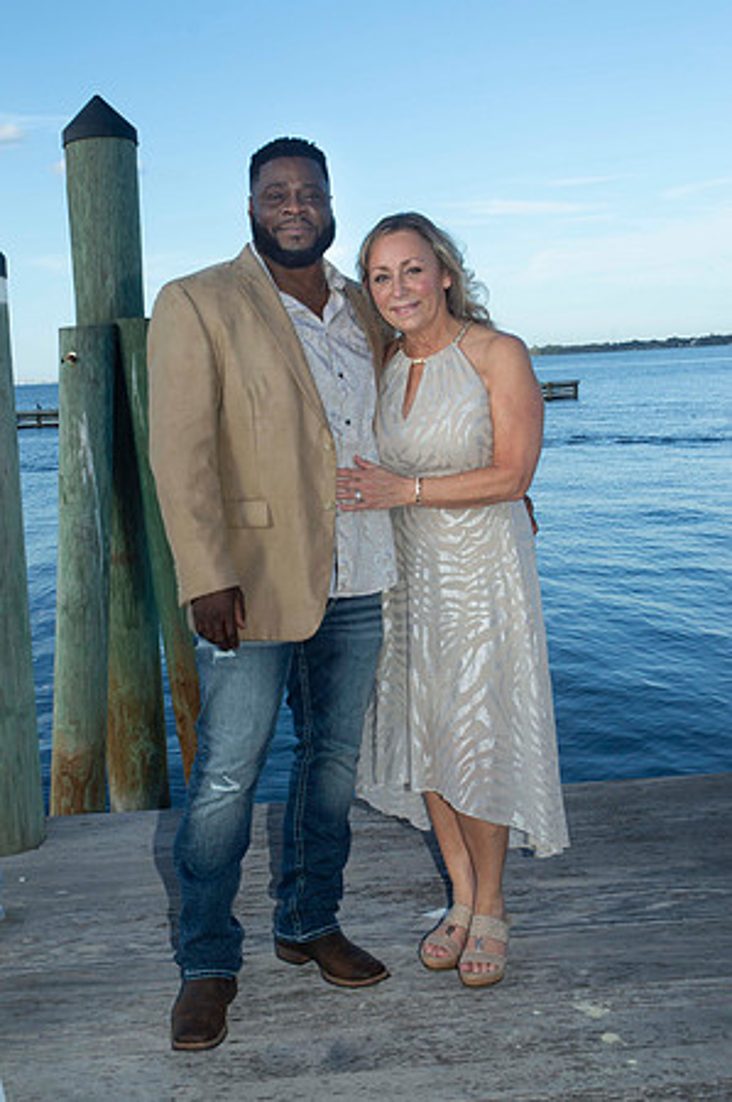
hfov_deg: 28.9
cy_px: 551
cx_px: 366
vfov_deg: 42.4
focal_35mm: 46
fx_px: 1421
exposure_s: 1/160
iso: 100
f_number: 10
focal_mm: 31
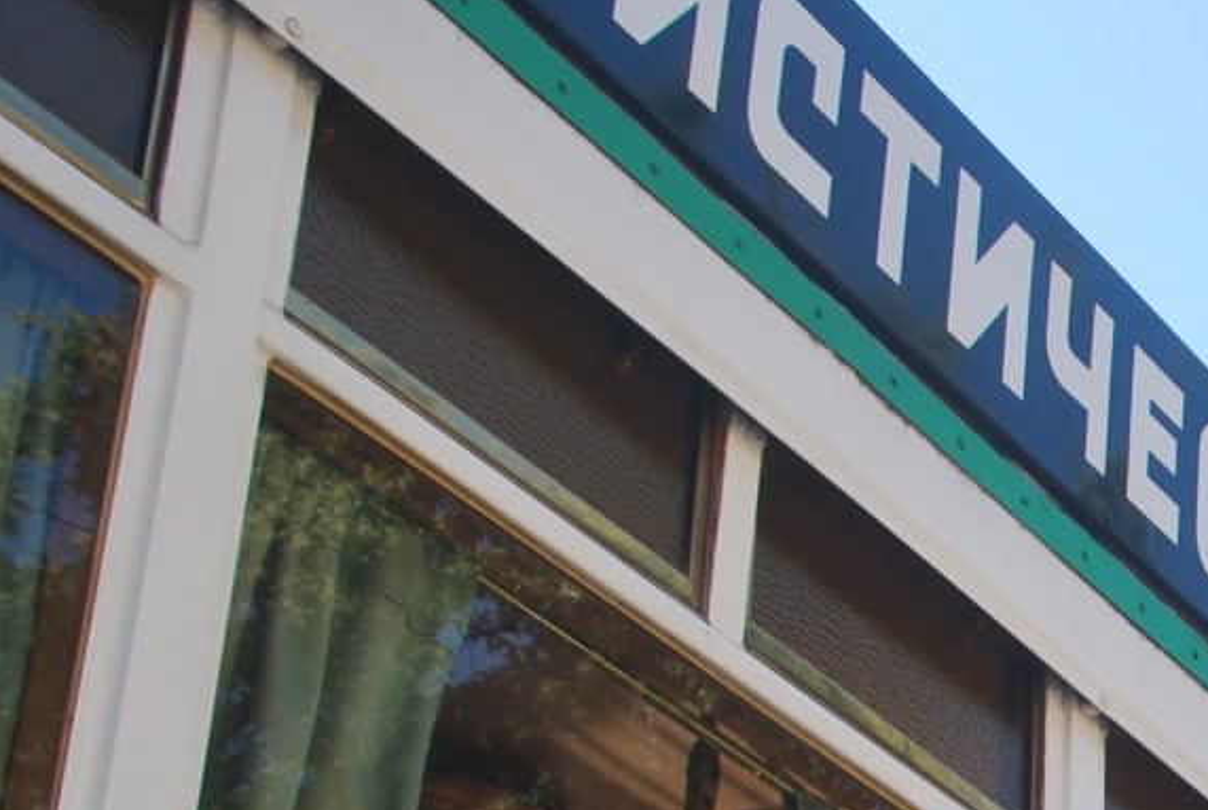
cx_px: 1688
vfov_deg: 15.4
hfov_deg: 21.2
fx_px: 2824
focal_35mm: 84
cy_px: 1109
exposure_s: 1/160
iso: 100
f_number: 6.3
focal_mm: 20
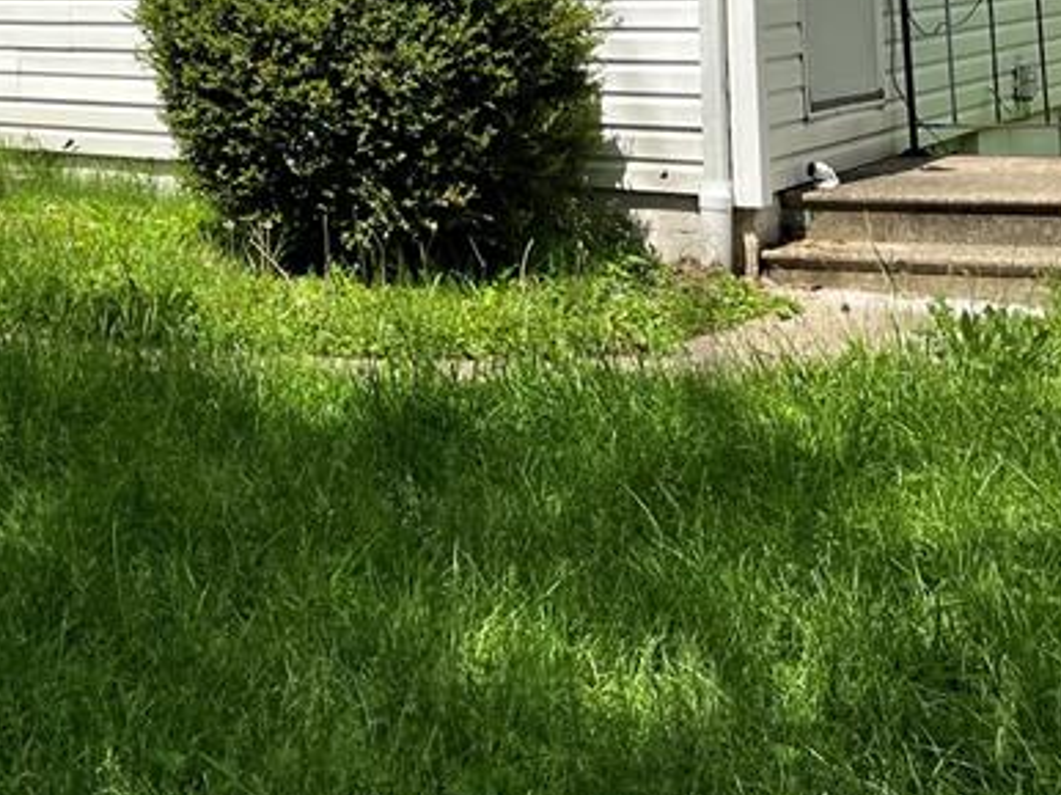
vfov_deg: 20.1
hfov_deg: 24.5
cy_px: -132
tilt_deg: +1.0
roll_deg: +2.0
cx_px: -330
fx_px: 2114
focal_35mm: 69
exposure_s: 1/3876
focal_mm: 5.1
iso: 50
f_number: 1.6
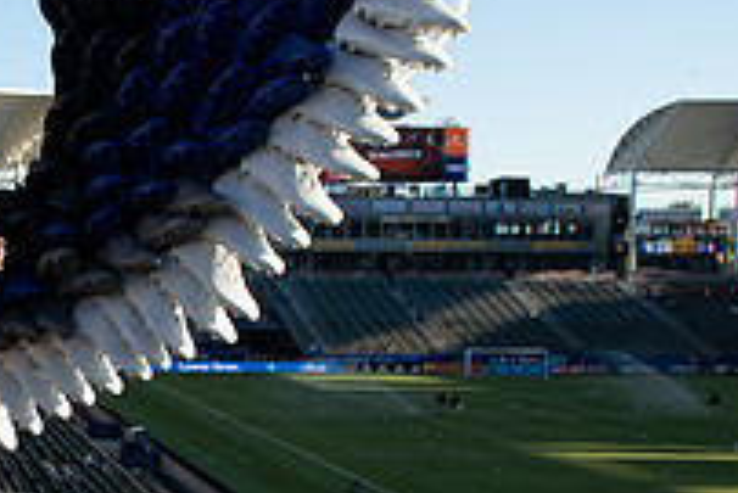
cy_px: 327
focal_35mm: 69
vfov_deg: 19.7
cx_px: -164
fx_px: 1415
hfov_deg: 25.9
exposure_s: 1/800
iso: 200
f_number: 4.5
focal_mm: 24
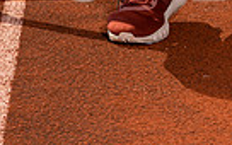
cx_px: 254
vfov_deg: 5.7
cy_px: -171
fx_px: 1404
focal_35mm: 222
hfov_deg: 9.4
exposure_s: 1/250
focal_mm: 66
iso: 100
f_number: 8
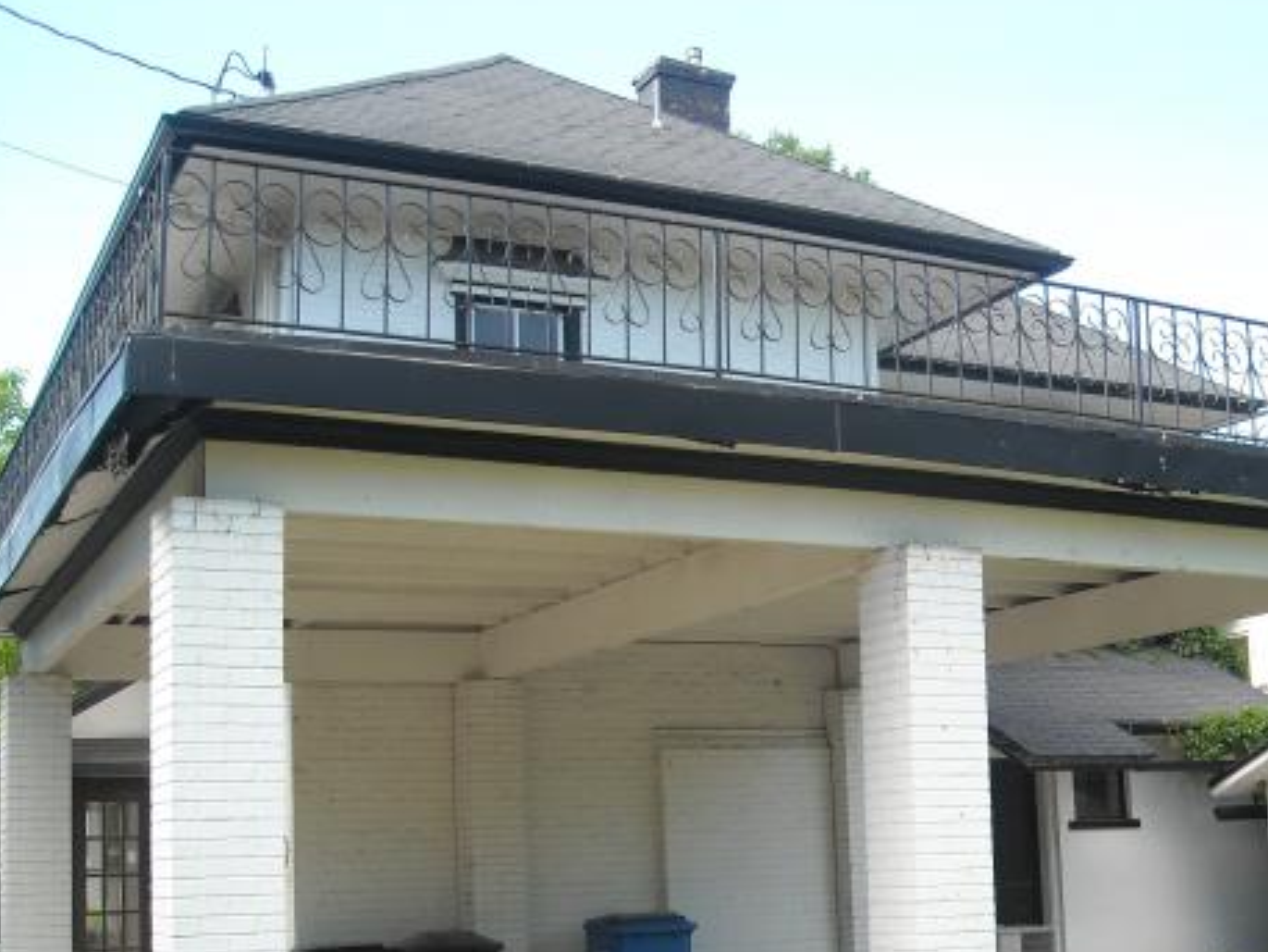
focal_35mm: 49
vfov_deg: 29.5
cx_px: 782
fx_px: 1795
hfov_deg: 38.7
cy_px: 627
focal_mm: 5.7
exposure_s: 1/250
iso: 100
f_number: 2.8
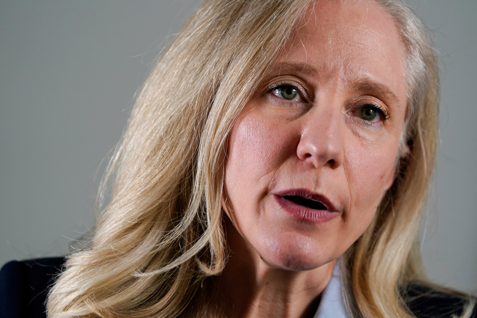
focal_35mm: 200
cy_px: 159
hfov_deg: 10.3
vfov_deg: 6.9
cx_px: 238
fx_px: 2650
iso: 1600
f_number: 4.5
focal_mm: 200
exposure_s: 1/160
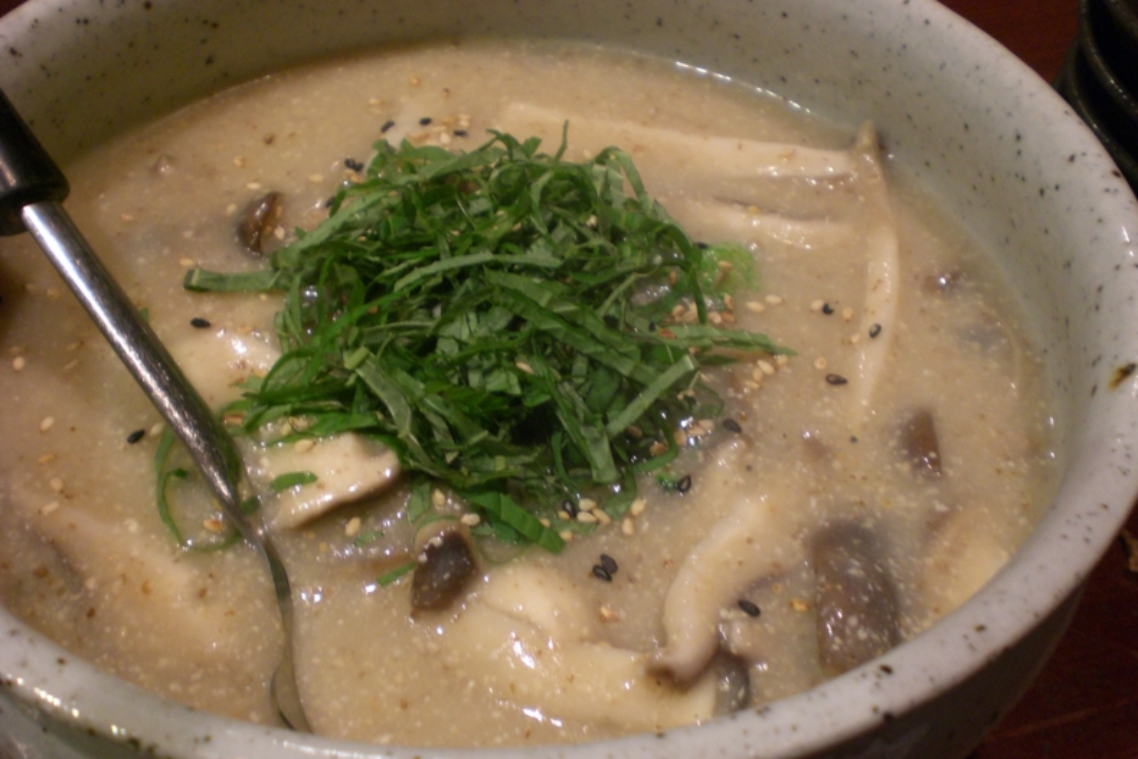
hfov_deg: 48.5
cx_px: 572
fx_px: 1265
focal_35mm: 40
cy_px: 400
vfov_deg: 33.4
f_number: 3.1
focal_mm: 6.3
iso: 200
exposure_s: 1/13
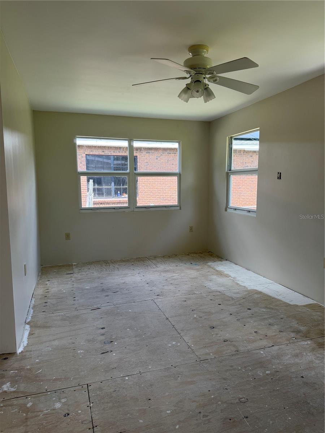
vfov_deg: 71.6
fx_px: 300
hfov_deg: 56.8
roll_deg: +0.0
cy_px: 216
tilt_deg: -6.1
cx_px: 162
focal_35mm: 24
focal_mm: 6.76
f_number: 1.78
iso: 80
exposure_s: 1/217
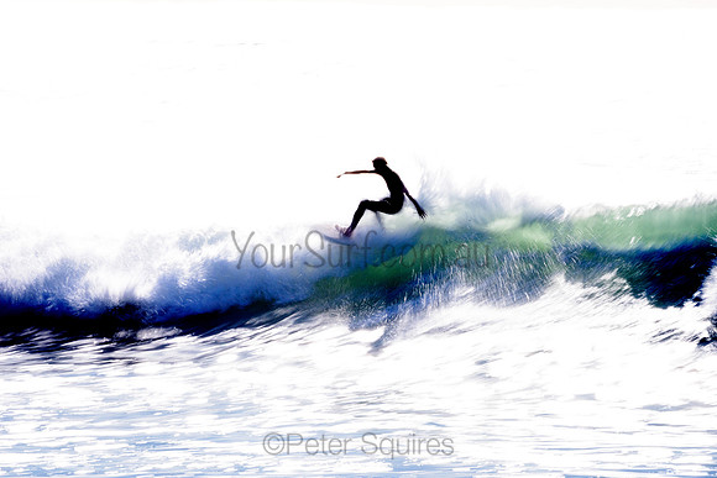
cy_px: 239
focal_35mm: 511
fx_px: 10170
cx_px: 363
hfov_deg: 4.0
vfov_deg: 2.7
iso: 31
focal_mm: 500
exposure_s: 1/20
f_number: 29
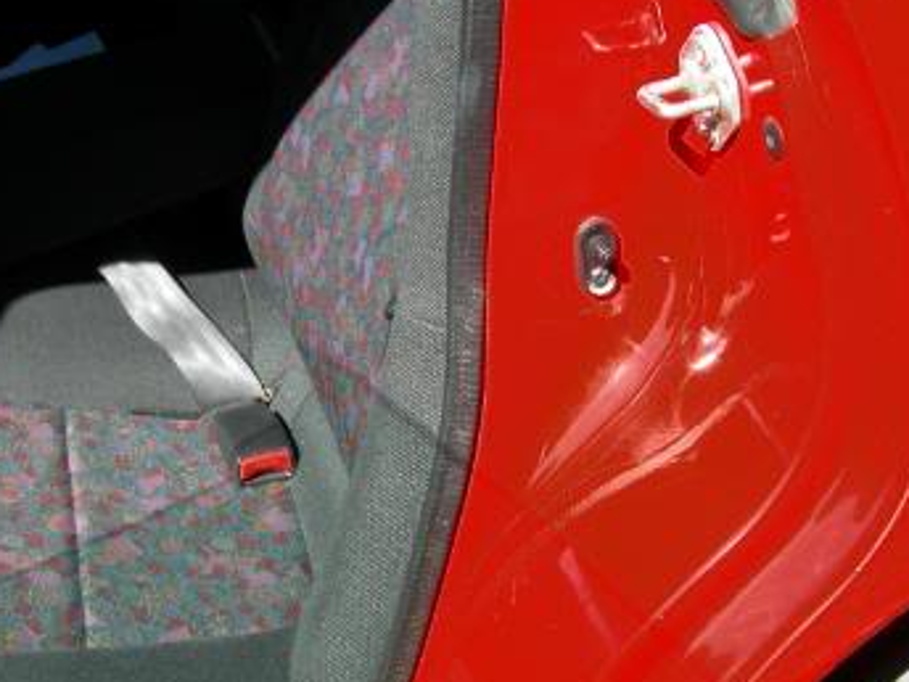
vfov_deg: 21.9
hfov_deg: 28.9
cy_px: 404
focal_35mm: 67
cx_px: 536
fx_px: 1759
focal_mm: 7.5
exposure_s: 1/130
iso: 64
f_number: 4.8
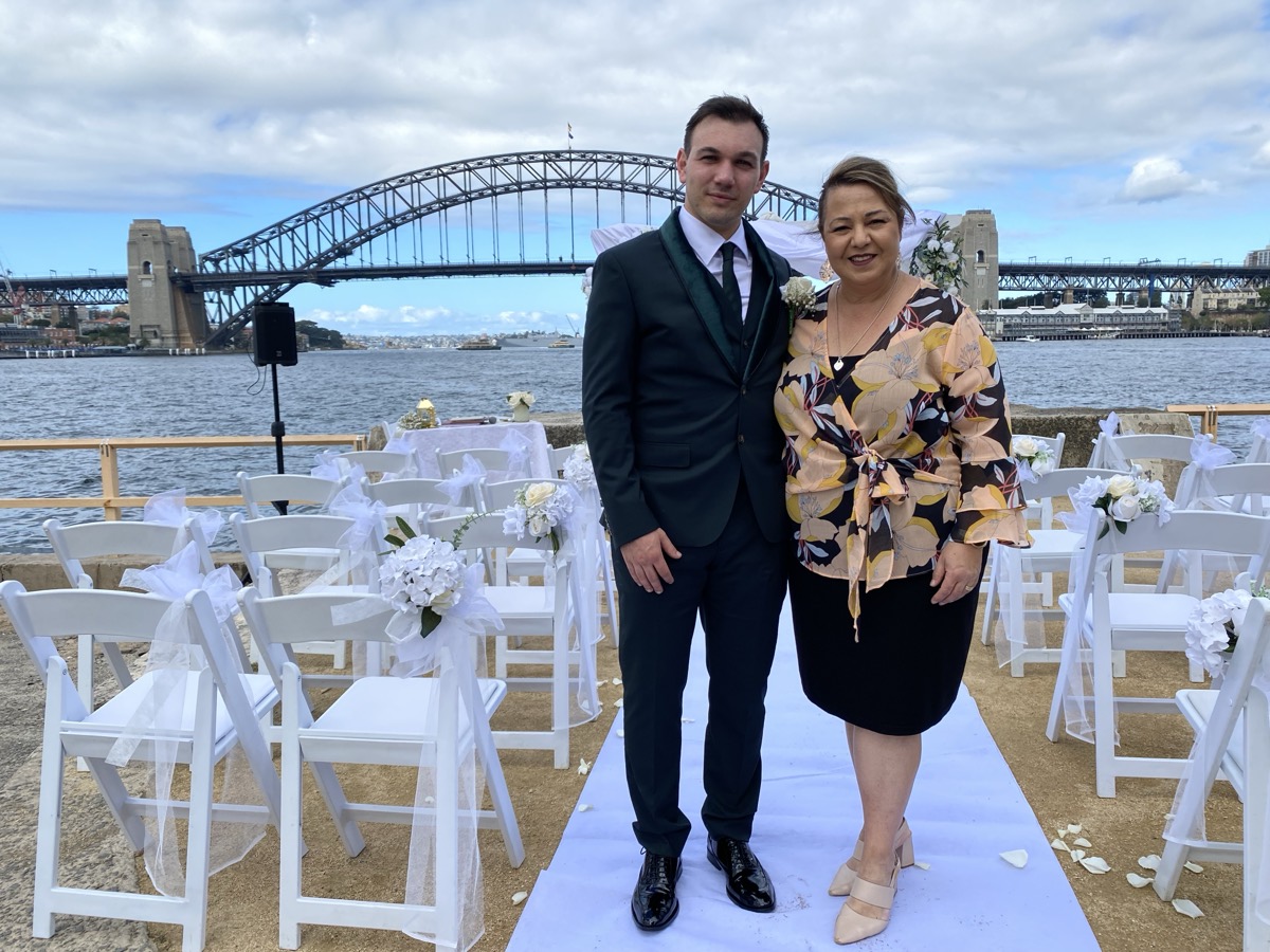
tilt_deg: -6.5
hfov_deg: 67.3
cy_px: 476
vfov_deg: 53.1
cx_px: 635
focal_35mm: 26
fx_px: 954
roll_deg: +1.5
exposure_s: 1/2066
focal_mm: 4.25
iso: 32
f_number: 1.8
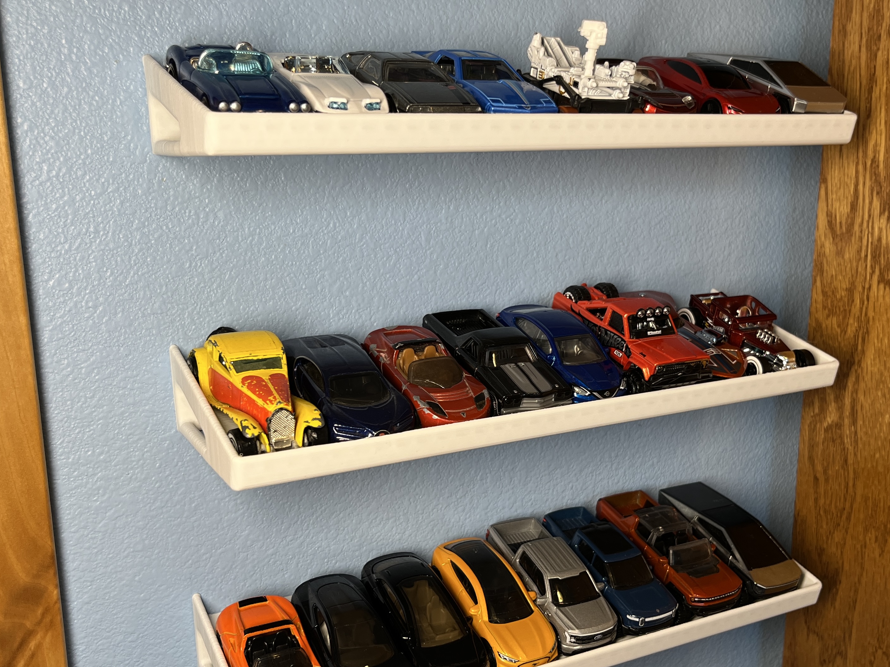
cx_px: 511
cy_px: 373
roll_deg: -0.1
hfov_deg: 55.1
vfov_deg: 42.9
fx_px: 848
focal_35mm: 33
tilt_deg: -14.1
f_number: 1.6
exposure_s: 1/120
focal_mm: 5.1
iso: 64
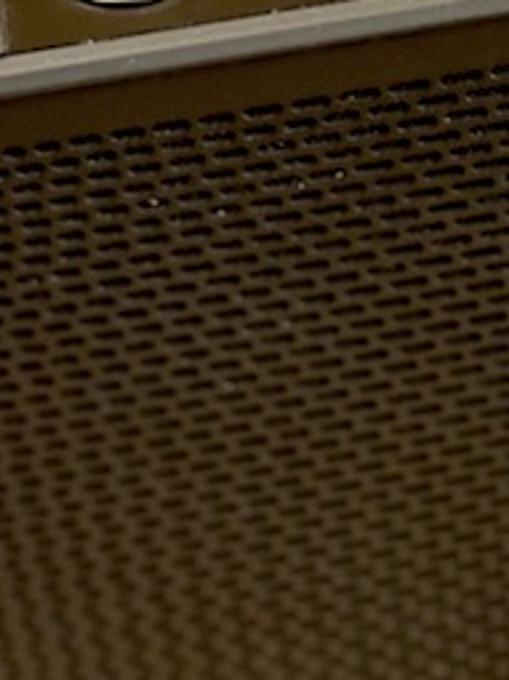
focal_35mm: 163
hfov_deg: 8.9
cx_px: 674
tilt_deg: -48.1
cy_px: 573
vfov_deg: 12.1
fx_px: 3198
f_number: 1.6
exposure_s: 1/20
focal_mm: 5.96
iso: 400
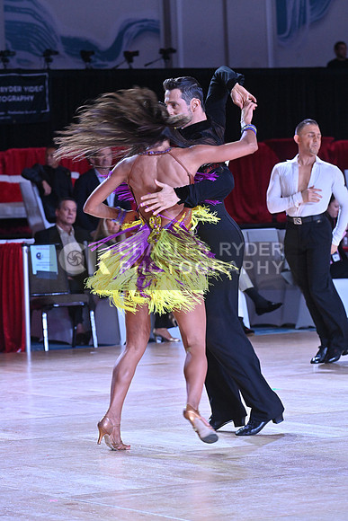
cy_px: 260
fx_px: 2318
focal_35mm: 160
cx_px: 174
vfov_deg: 12.8
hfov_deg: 8.6
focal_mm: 160
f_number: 8
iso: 4000
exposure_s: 1/400
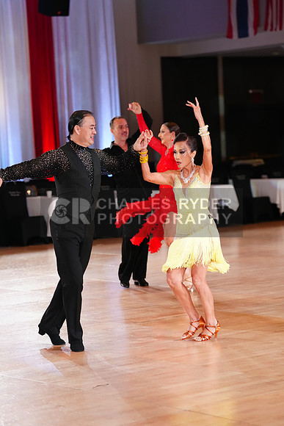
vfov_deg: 18.8
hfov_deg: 12.6
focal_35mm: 109
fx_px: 1289
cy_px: 213
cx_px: 142
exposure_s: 1/640
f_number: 3.2
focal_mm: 109
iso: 3200
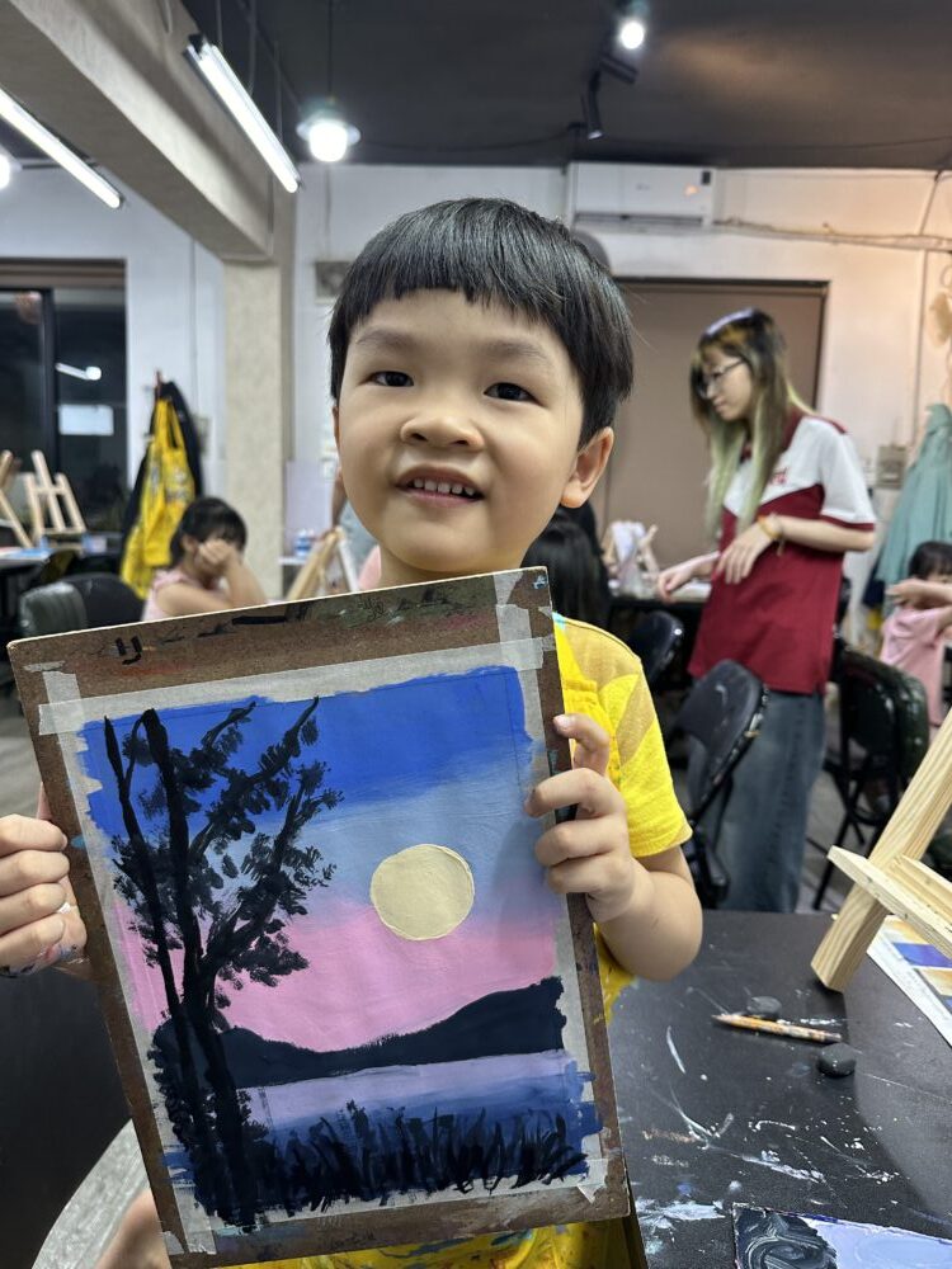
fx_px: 880
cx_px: 476
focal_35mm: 24
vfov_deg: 71.6
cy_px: 634
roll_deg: -3.0
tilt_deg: -8.0
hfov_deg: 56.8
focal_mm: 6.86
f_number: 1.78
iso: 200
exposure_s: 1/100
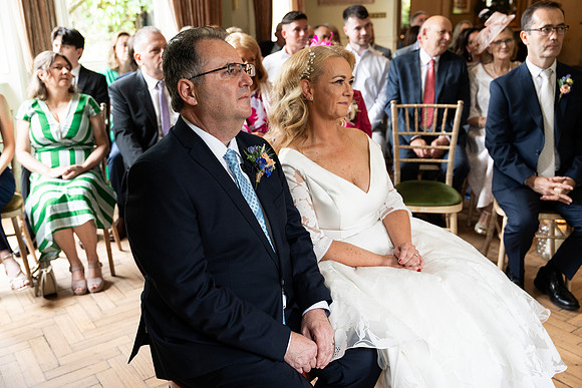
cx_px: 291
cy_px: 194
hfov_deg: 54.4
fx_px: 566
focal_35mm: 35
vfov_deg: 37.9
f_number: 3.5
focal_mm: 35
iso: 1600
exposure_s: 1/200
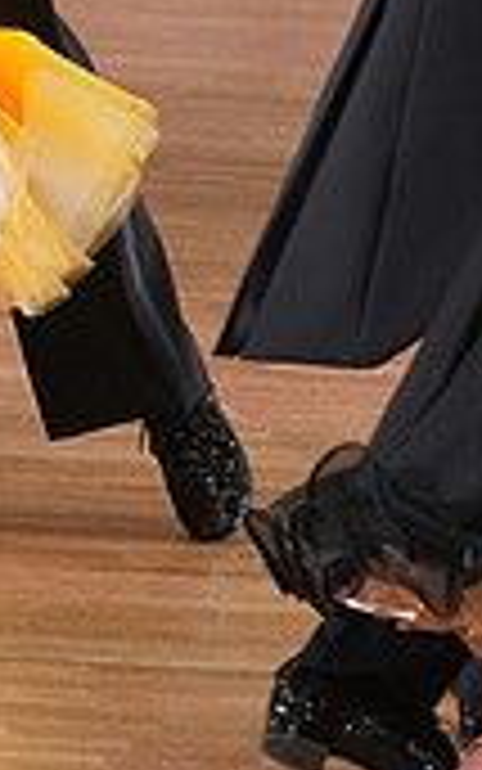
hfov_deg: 2.5
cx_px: -11
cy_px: -482
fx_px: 10983
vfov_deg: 4.0
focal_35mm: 523
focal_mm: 151
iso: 4000
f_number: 5.6
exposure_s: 1/250
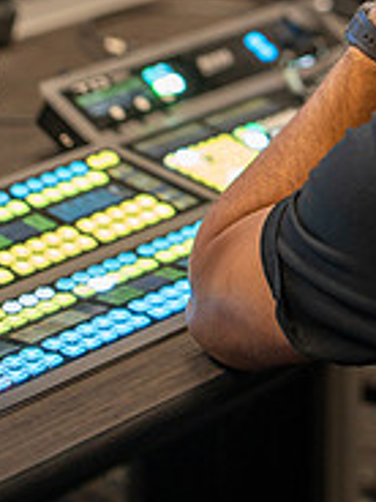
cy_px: -98
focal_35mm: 200
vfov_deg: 9.8
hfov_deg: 7.4
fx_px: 2897
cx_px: 330
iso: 800
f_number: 1.8
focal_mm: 85
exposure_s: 1/125
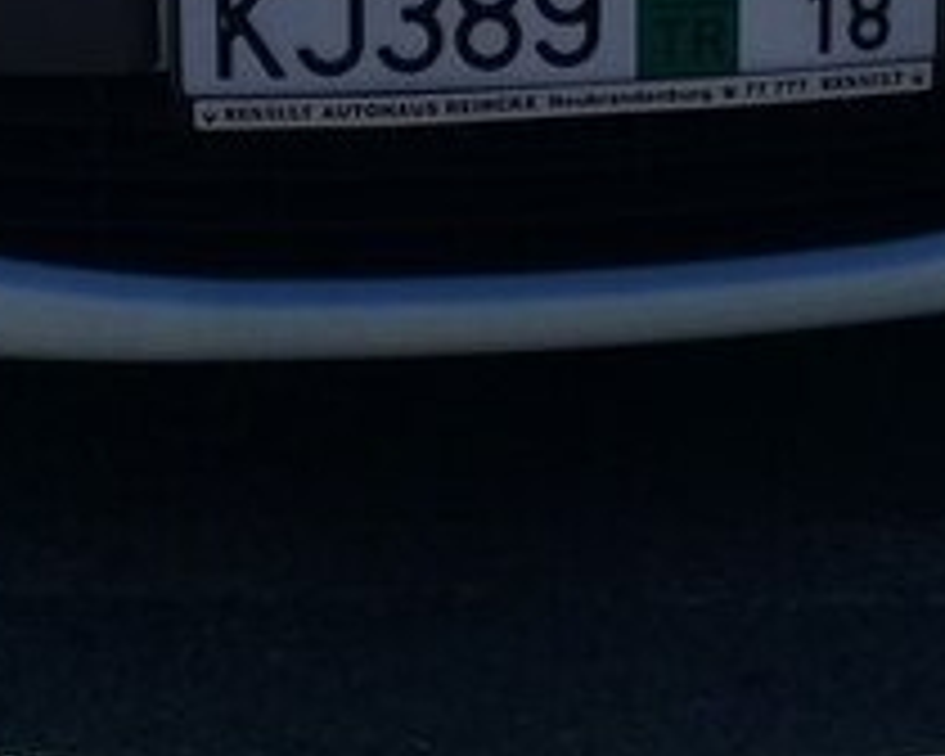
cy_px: -322
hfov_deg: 20.2
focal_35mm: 95
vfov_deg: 15.2
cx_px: 410
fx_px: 2657
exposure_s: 1/3030
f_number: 2.2
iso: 50
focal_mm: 3.3
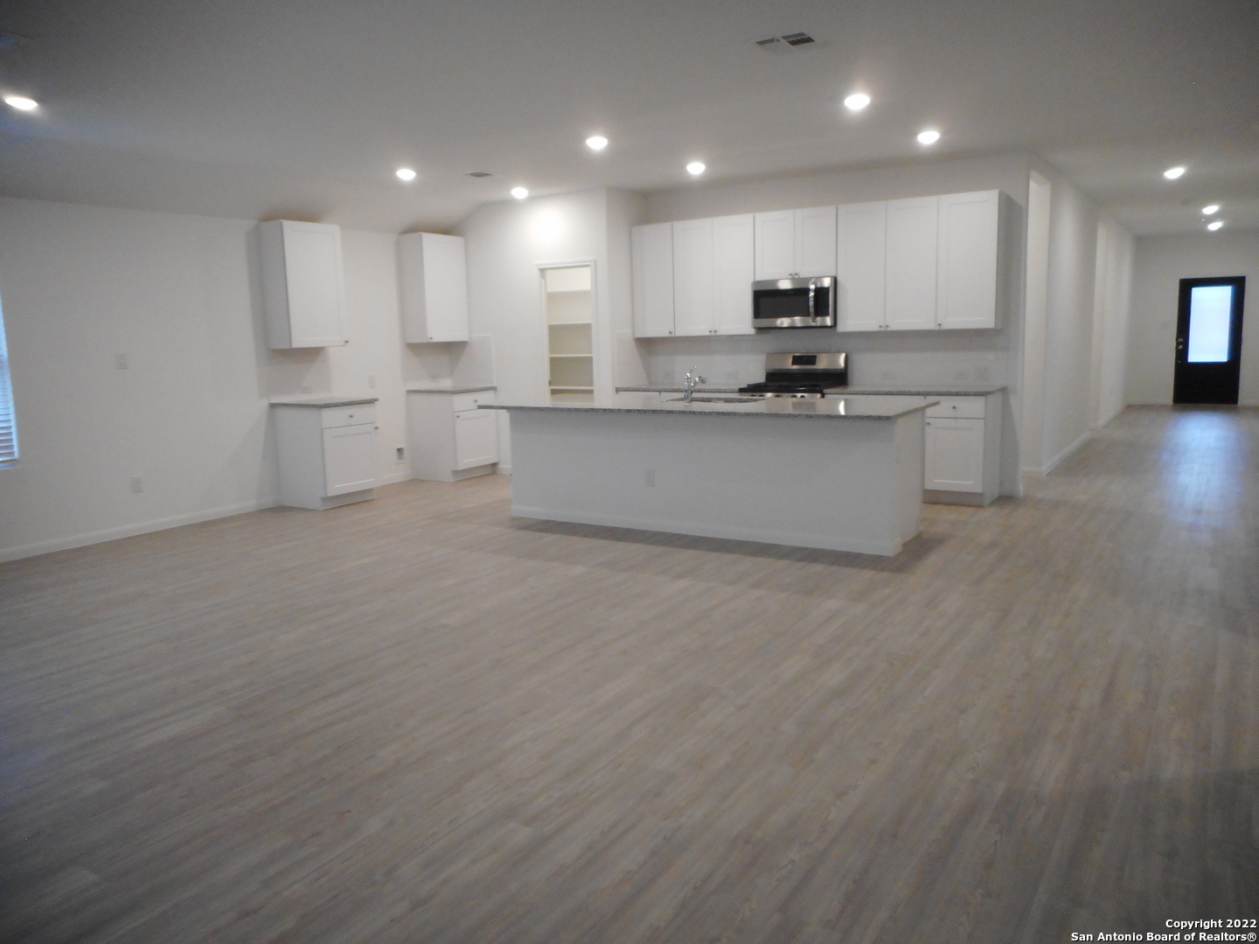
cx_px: 630
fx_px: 909
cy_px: 472
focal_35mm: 25
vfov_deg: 54.9
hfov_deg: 69.4
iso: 400
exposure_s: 1/30
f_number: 3.7
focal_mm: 4.5
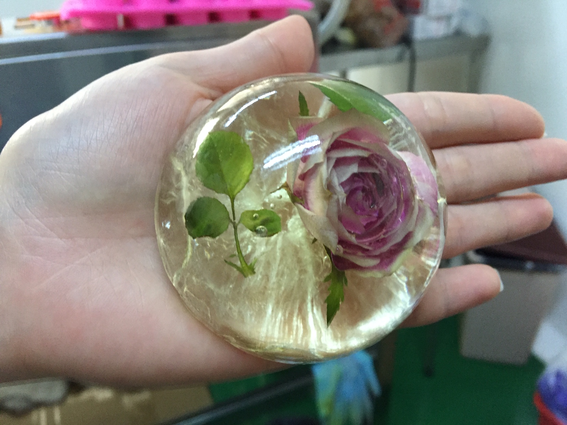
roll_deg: +0.8
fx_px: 475
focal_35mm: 29
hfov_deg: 61.7
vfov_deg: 48.2
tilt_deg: -27.8
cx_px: 284
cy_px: 212
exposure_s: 1/33
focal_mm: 4.15
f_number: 2.2
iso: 250
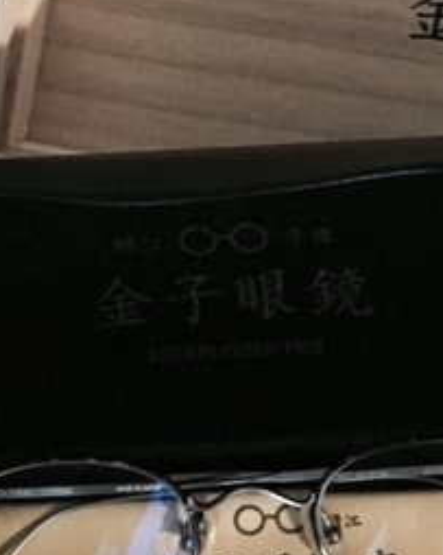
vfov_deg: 16.9
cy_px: 284
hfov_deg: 13.3
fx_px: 1869
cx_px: 443
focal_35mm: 114
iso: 200
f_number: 2.2
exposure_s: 1/15
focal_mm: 4.15
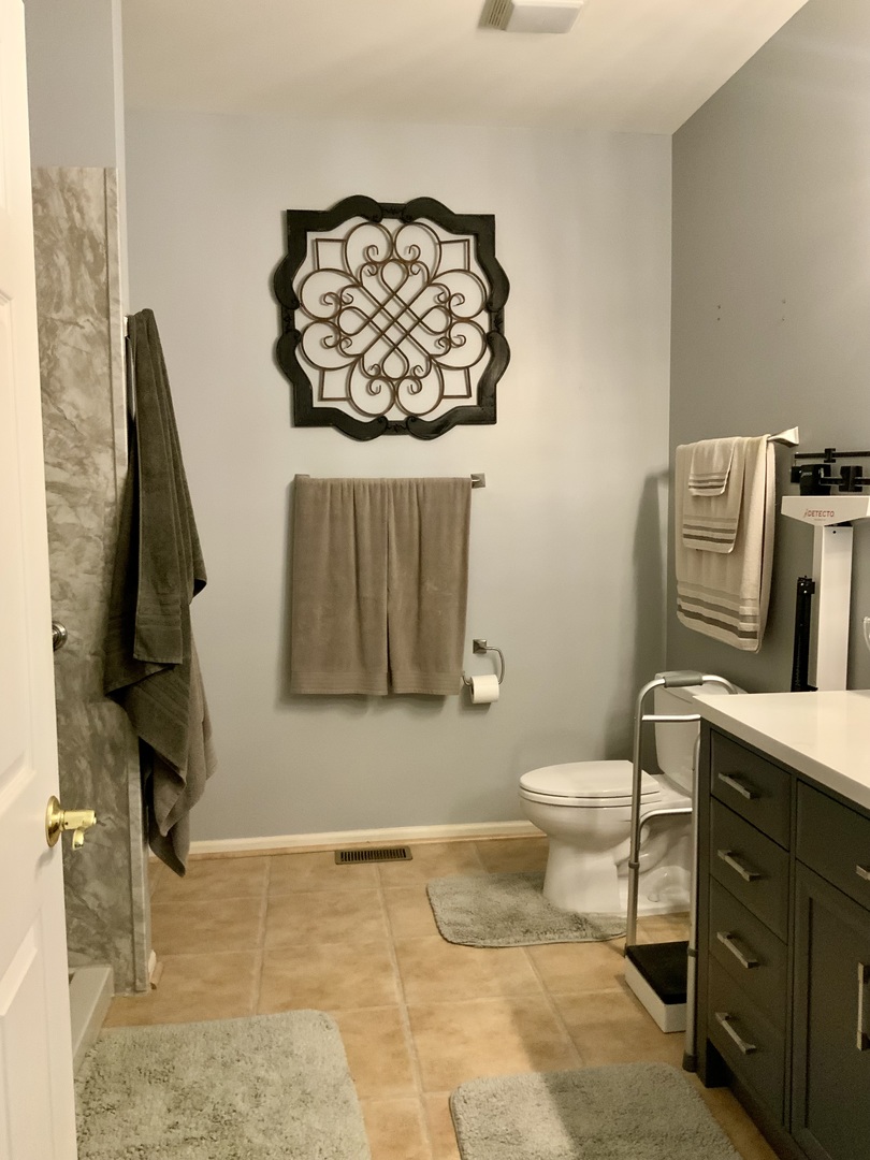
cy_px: 580
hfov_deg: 48.2
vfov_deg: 61.7
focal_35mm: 29
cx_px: 435
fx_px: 972
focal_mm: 3
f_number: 1.8
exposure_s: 1/40
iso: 250
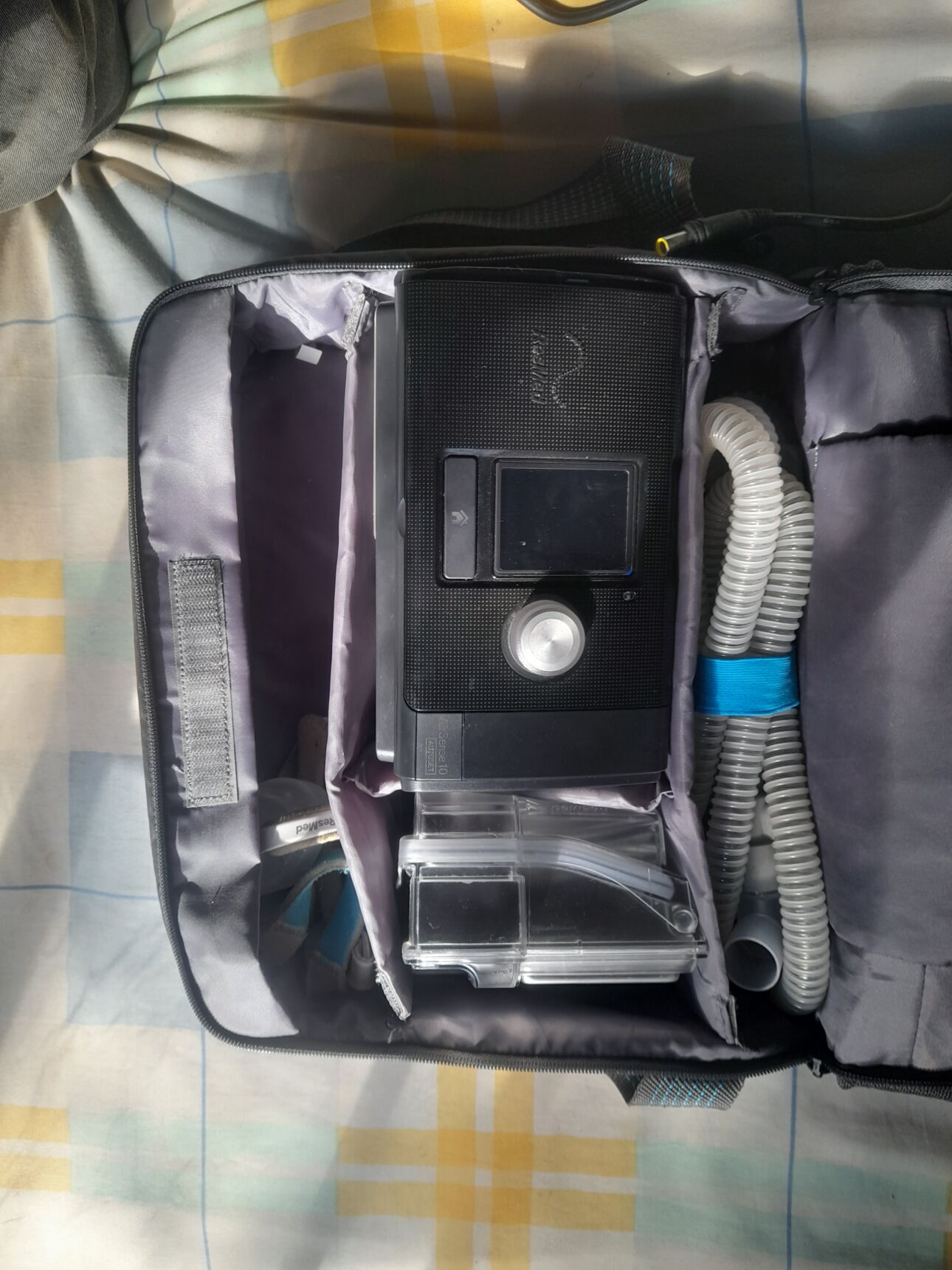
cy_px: 635
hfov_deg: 54.9
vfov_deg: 69.4
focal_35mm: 25
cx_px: 476
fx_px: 917
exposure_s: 1/50
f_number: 2
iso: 40
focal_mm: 4.6
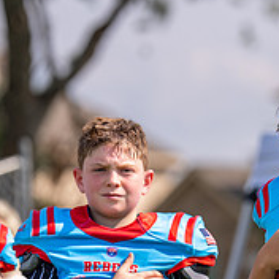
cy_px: 270
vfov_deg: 3.8
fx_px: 4204
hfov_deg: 3.8
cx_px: 342
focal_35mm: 461
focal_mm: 139
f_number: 2.8
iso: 100
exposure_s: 1/2000
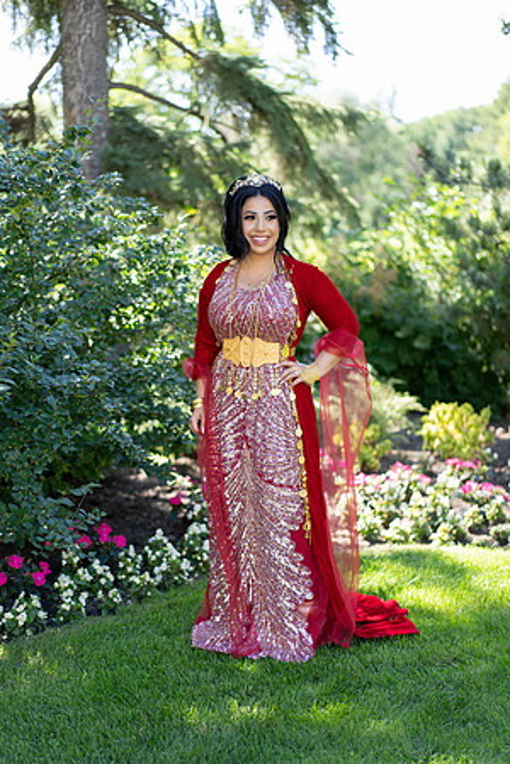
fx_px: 1169
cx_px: 255
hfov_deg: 24.6
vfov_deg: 36.2
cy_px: 382
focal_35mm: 55
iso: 100
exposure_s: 1/250
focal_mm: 55
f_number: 1.8
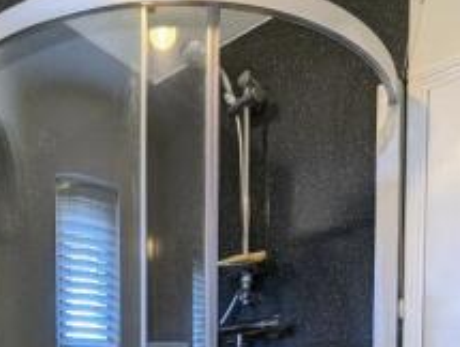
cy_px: 421
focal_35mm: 35
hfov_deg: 50.8
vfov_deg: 33.1
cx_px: 128
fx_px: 466
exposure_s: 1/25
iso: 116
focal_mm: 1.95
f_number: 2.2
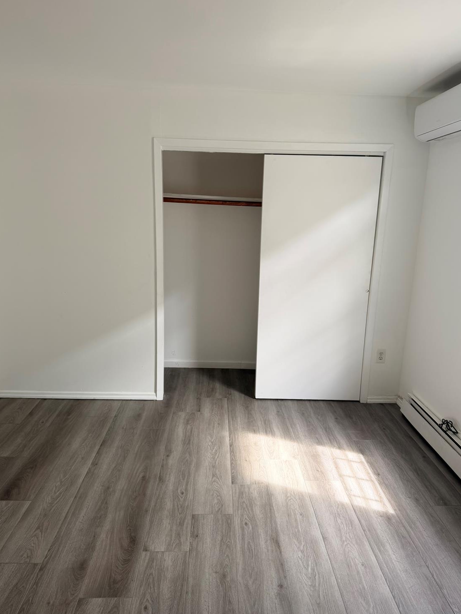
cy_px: 312
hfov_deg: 54.9
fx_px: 444
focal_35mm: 25
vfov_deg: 69.4
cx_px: 231
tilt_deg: -12.2
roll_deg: -1.3
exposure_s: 1/121
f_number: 1.78
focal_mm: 6.76
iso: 80
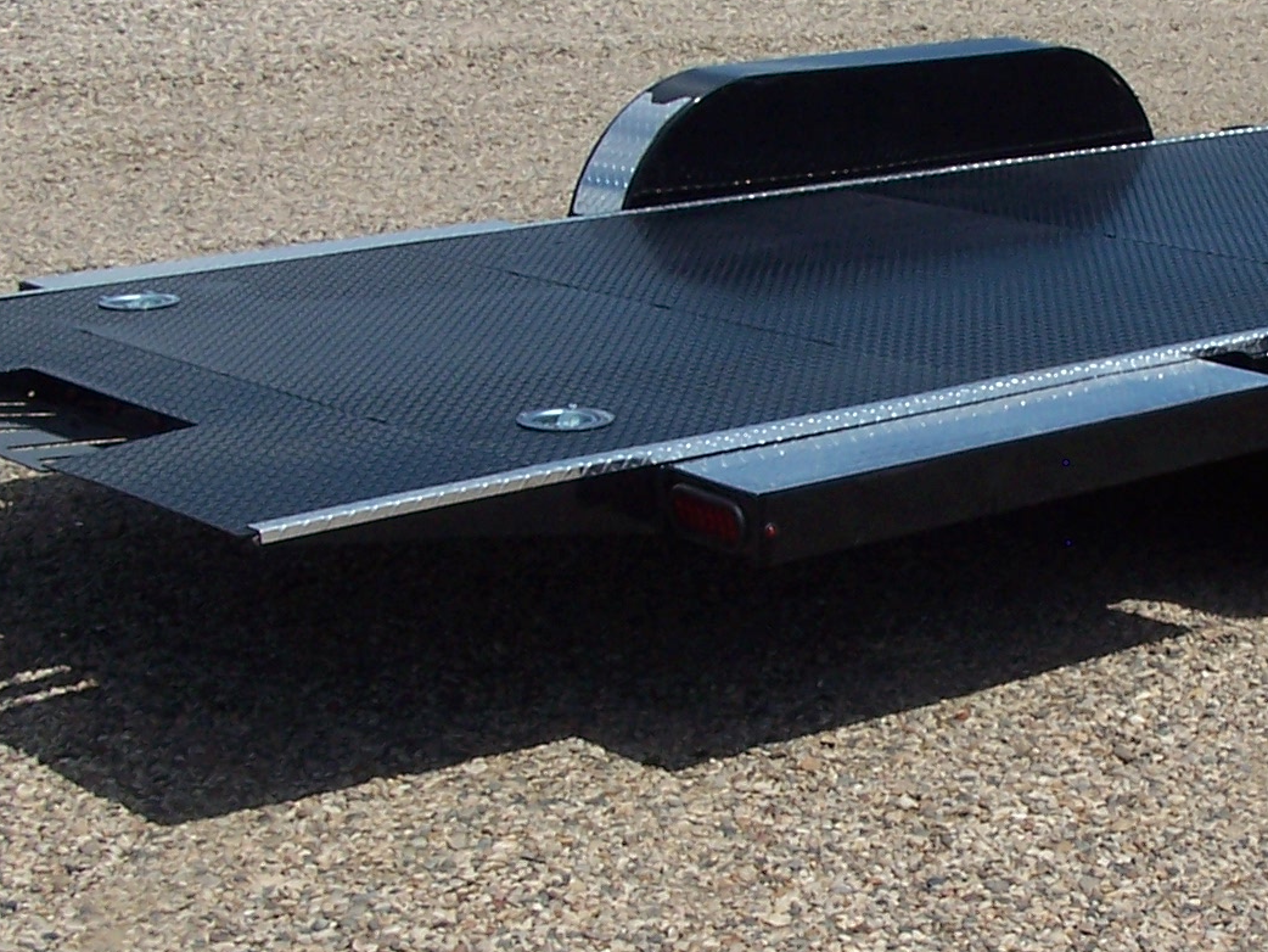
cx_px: 1077
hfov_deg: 22.8
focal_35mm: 84
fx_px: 3078
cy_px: 589
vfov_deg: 17.6
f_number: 5.6
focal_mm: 6.3
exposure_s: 1/750
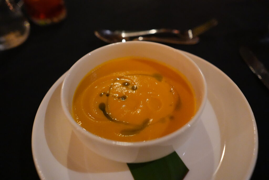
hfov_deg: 77.3
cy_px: 90
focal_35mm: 22
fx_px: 168
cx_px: 134
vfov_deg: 56.2
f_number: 2
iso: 6400
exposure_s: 1/100
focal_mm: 15
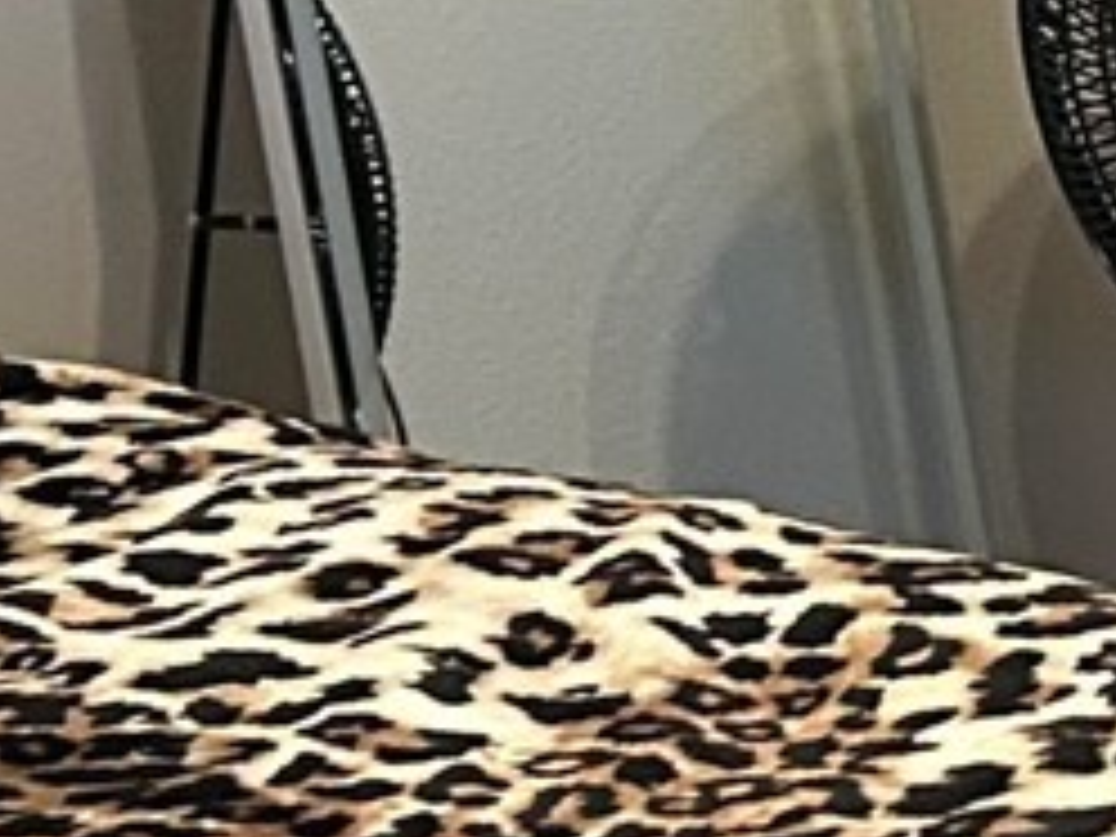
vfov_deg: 7.4
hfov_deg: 9.5
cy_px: -40
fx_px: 6480
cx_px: 1706
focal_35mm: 201
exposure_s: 1/60
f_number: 1.5
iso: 400
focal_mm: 5.7
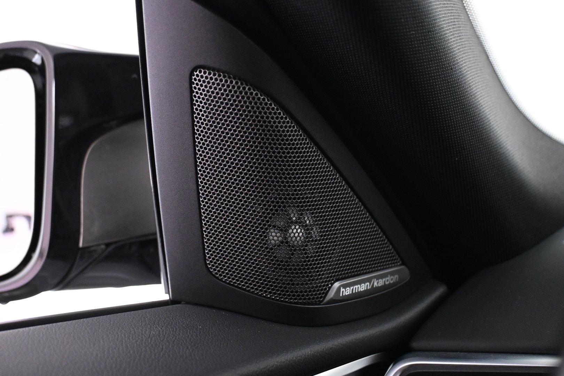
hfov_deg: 46.4
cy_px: 188
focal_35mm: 42
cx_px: 282
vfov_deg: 31.9
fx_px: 658
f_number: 4.5
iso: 4000
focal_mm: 28
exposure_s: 1/40
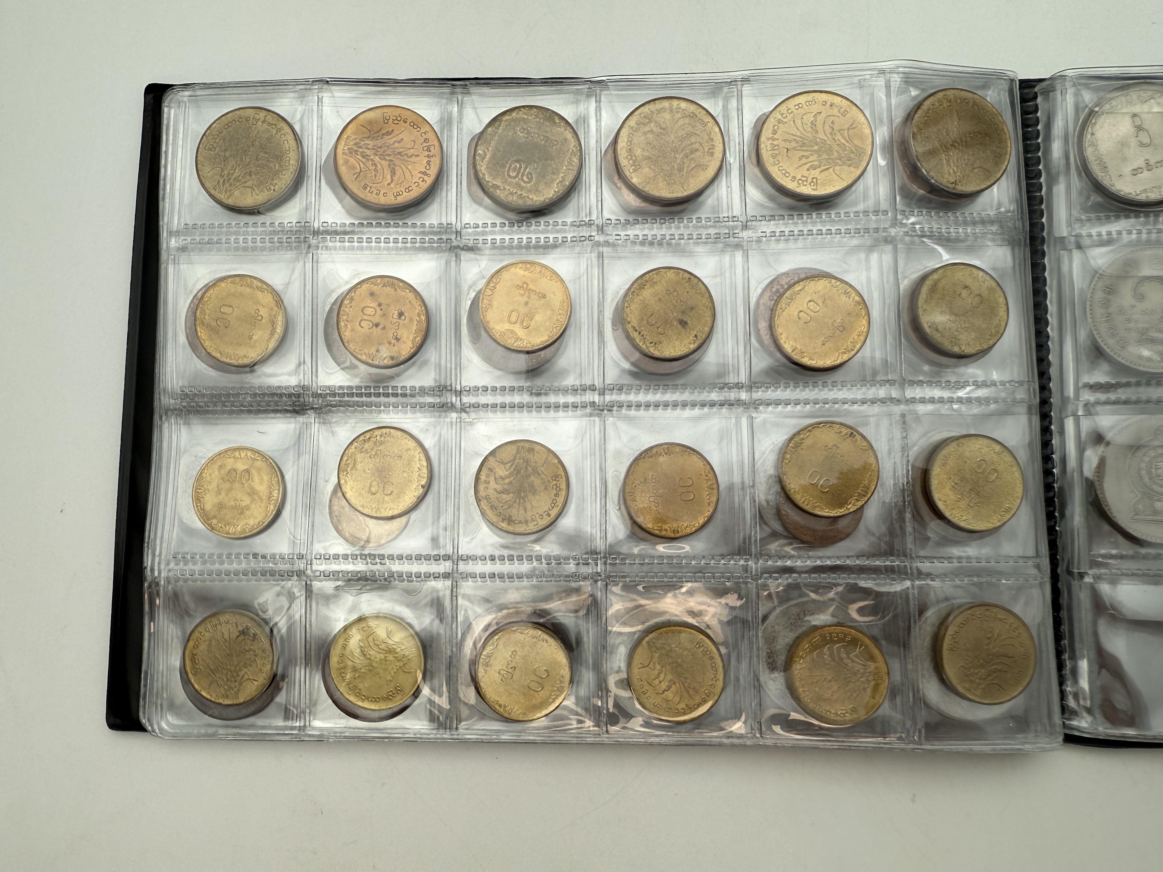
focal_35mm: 24
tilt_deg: -82.3
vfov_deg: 56.8
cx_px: 582
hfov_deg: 71.6
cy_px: 436
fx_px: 806
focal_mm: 2.22
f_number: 2.2
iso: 40
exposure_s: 1/305
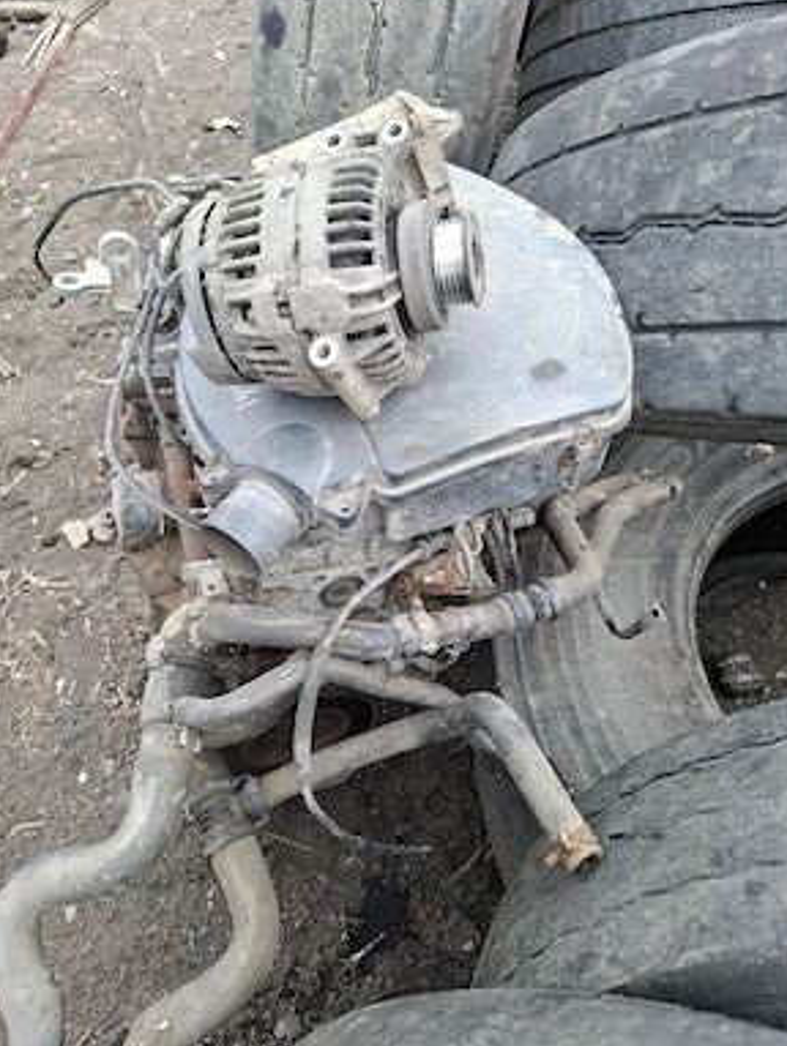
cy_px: 508
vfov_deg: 71.5
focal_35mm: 24
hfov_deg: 56.9
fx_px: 726
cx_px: 399
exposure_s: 1/132
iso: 50
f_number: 1.8
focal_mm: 5.54
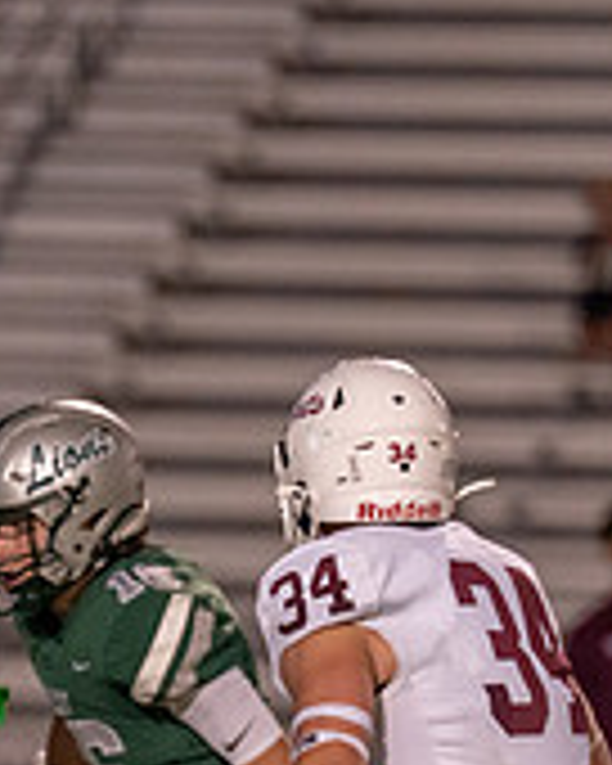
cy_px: 775
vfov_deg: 2.2
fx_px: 19969
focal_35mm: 882
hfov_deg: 1.8
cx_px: 383
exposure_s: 1/1000
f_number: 2.8
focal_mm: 200
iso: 2000
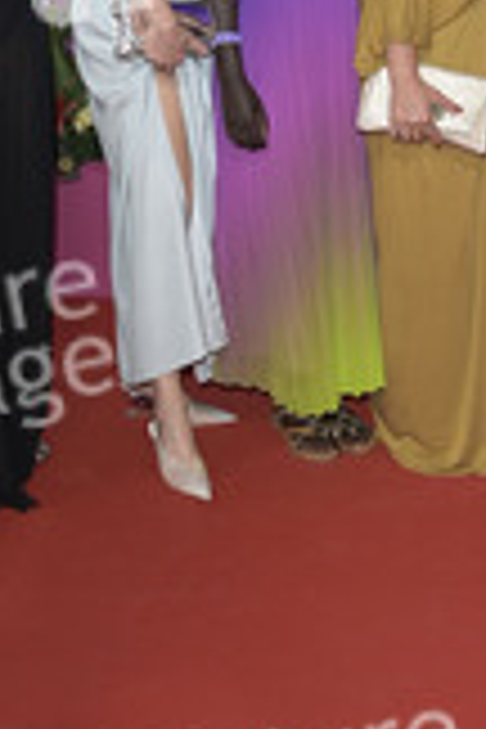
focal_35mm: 79
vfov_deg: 25.2
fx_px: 1600
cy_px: 144
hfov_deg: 17.2
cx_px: 374
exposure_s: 1/250
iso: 640
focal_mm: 32
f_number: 5.6
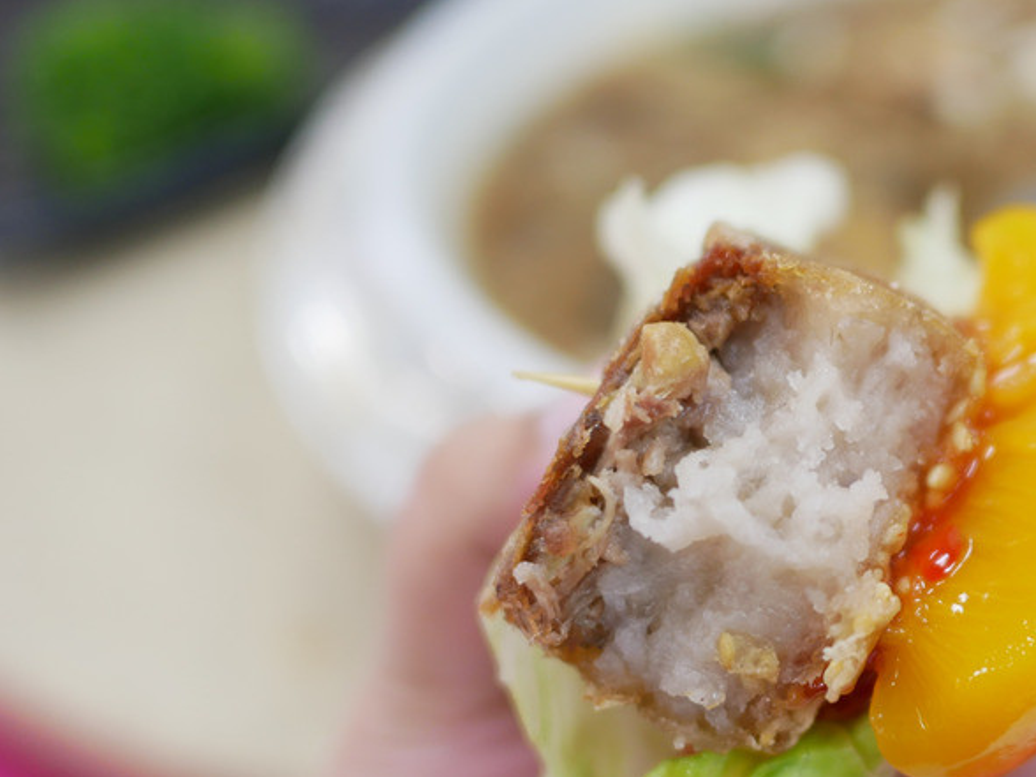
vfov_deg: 28.3
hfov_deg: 36.4
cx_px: 809
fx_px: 1526
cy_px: 532
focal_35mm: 51
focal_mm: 15
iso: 250
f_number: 1.7
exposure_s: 1/60
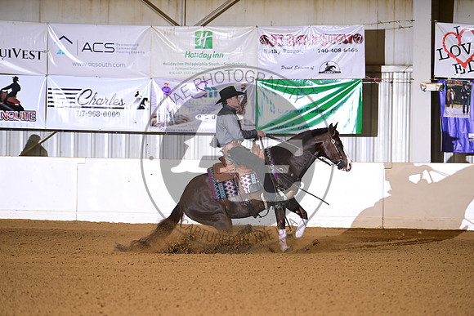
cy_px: 158
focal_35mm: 200
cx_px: 237
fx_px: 2634
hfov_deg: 10.3
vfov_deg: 6.9
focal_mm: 200
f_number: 4
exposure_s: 1/200
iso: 2500
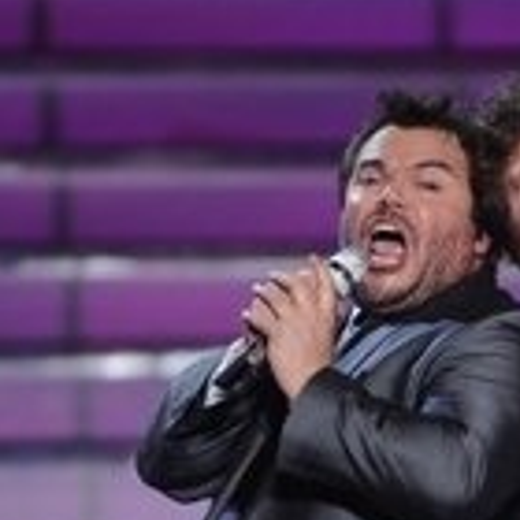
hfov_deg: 1.6
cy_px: 416
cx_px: 498
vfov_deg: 1.6
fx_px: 18627
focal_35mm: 1096
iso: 2000
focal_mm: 400
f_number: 4
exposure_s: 1/250
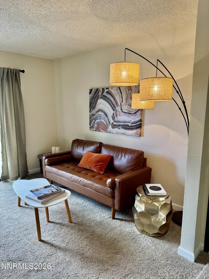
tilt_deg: -11.3
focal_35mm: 24
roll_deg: +0.9
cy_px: 140
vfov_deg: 71.6
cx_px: 104
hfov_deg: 56.8
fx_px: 193
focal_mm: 6.76
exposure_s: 1/120
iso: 160
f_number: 1.78
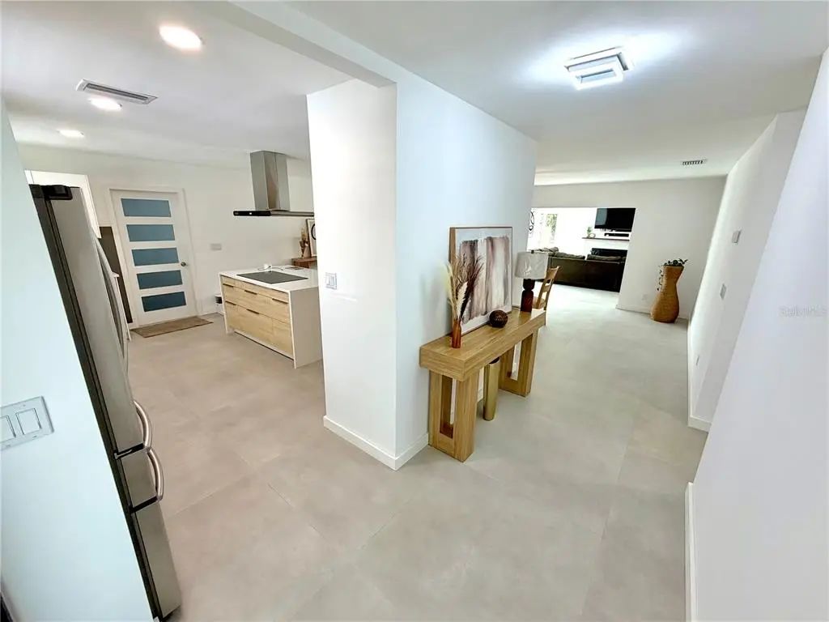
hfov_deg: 102.1
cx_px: 414
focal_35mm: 14
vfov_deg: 85.7
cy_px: 311
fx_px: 335
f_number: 2.2
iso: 125
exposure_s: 1/120
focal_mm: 2.22
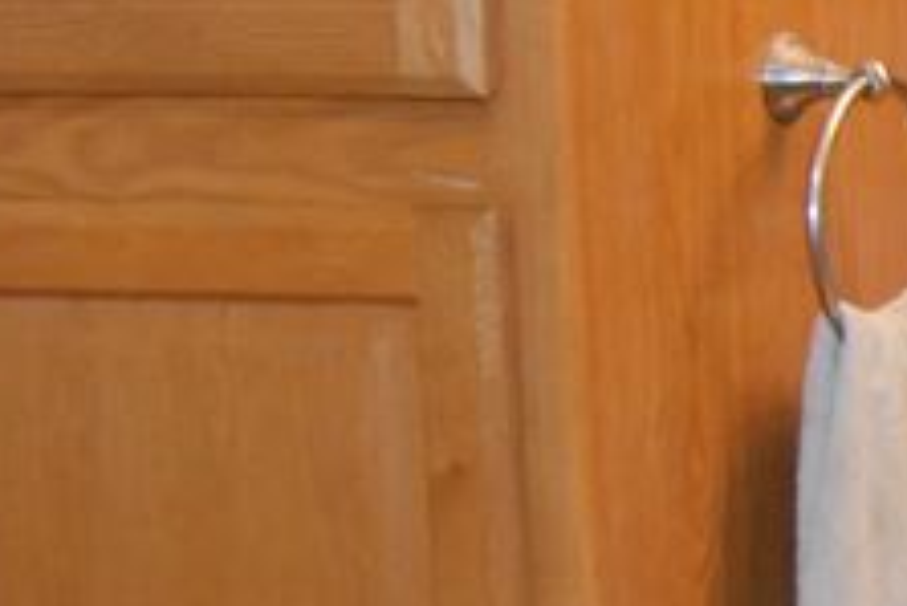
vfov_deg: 8.8
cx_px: 1712
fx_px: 3908
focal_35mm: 155
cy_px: 561
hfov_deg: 12.0
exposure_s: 1/60
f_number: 5.6
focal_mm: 18
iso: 800
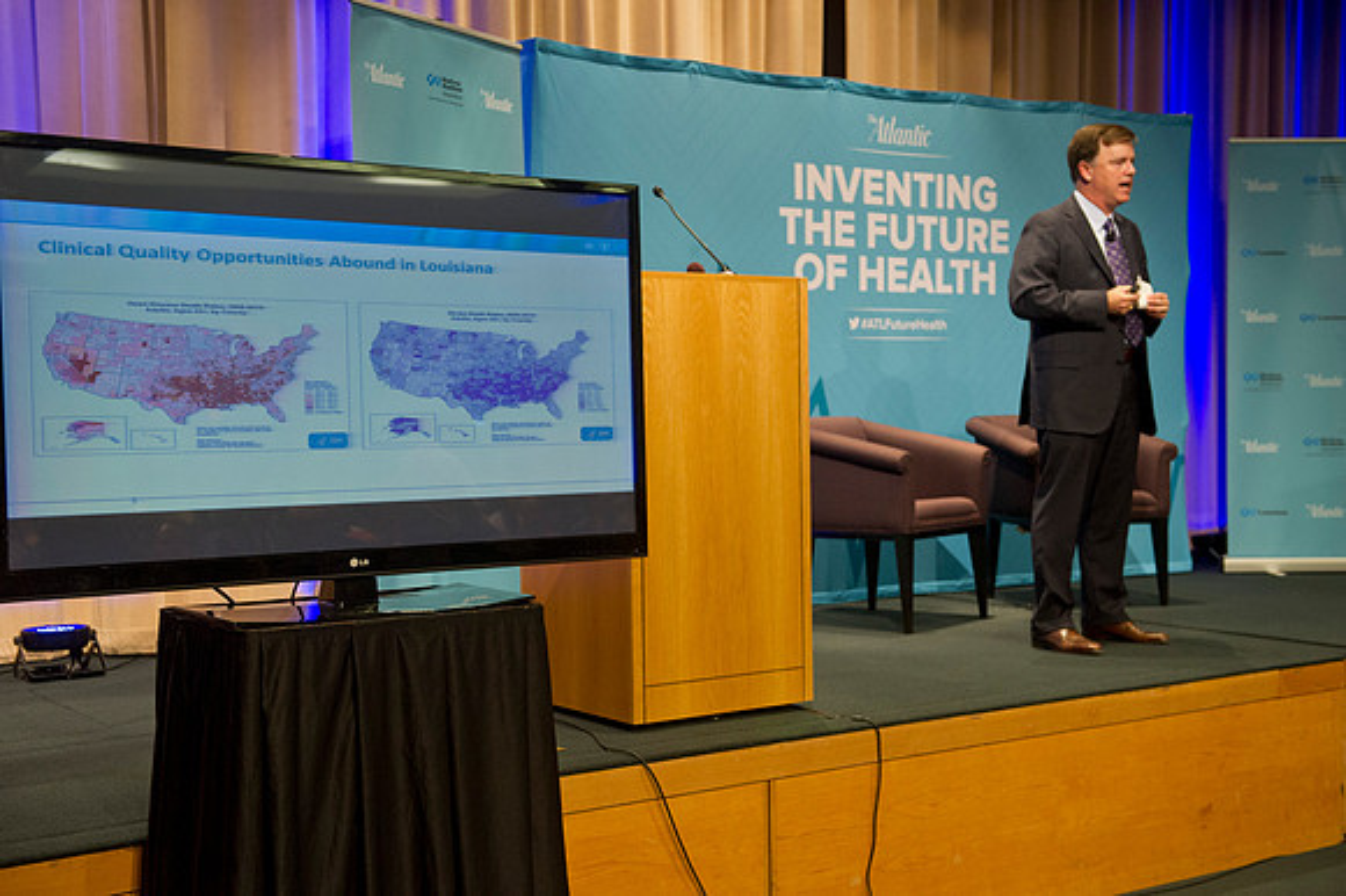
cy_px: 448
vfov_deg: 28.0
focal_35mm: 48
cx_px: 673
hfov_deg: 41.1
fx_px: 1794
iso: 2500
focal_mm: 48
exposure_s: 1/160
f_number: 4
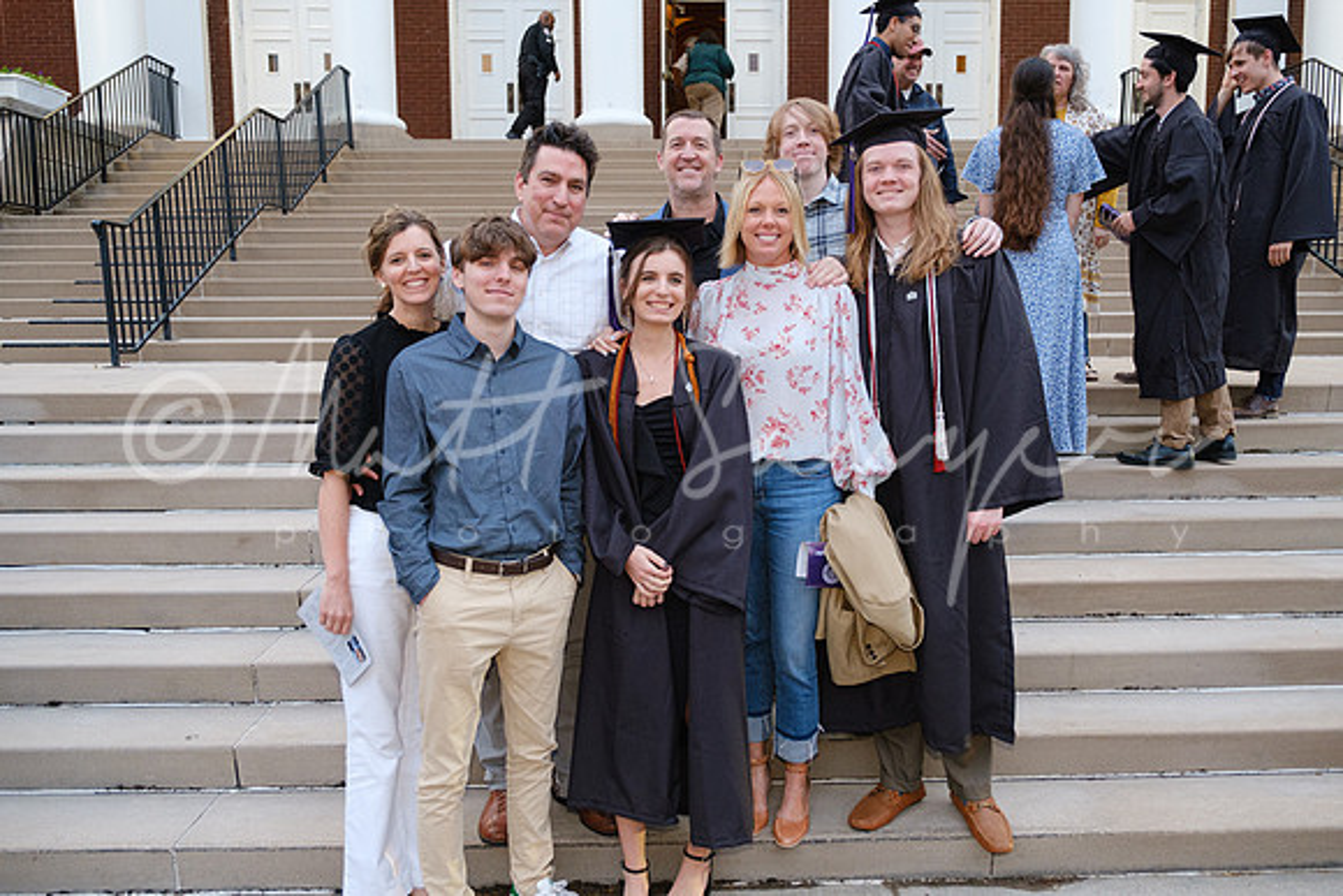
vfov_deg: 48.0
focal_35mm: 27
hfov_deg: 67.4
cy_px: 448
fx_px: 1007
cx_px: 672
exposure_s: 1/60
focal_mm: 18.2
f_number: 2.8
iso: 1600
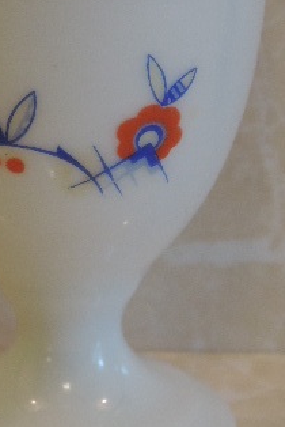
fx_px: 2133
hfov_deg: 7.6
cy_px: 203
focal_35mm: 180
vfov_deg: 11.4
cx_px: 69
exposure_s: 1/40
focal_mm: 15.1
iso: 400
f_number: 4
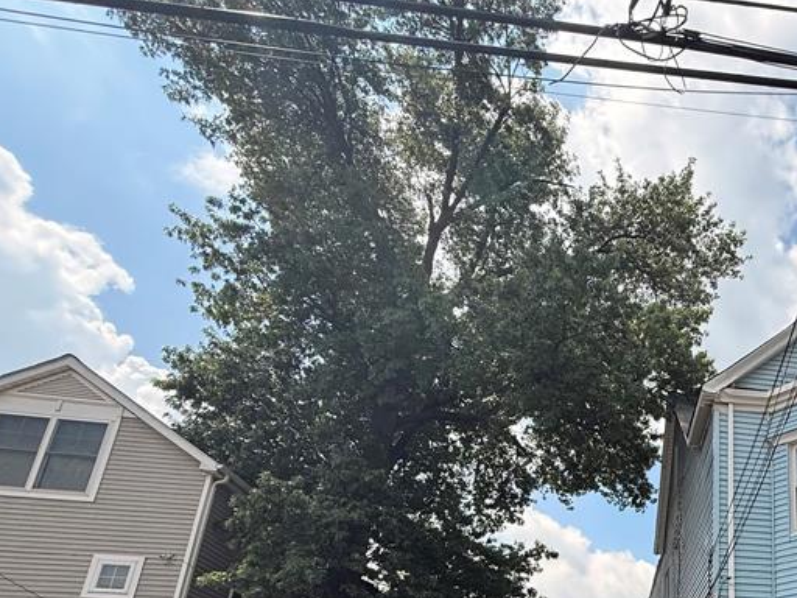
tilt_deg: +17.2
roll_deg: -1.5
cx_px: 710
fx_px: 645
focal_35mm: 28
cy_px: 568
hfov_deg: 55.5
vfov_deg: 44.0
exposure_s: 1/1795
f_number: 2.2
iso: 50
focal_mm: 2.22
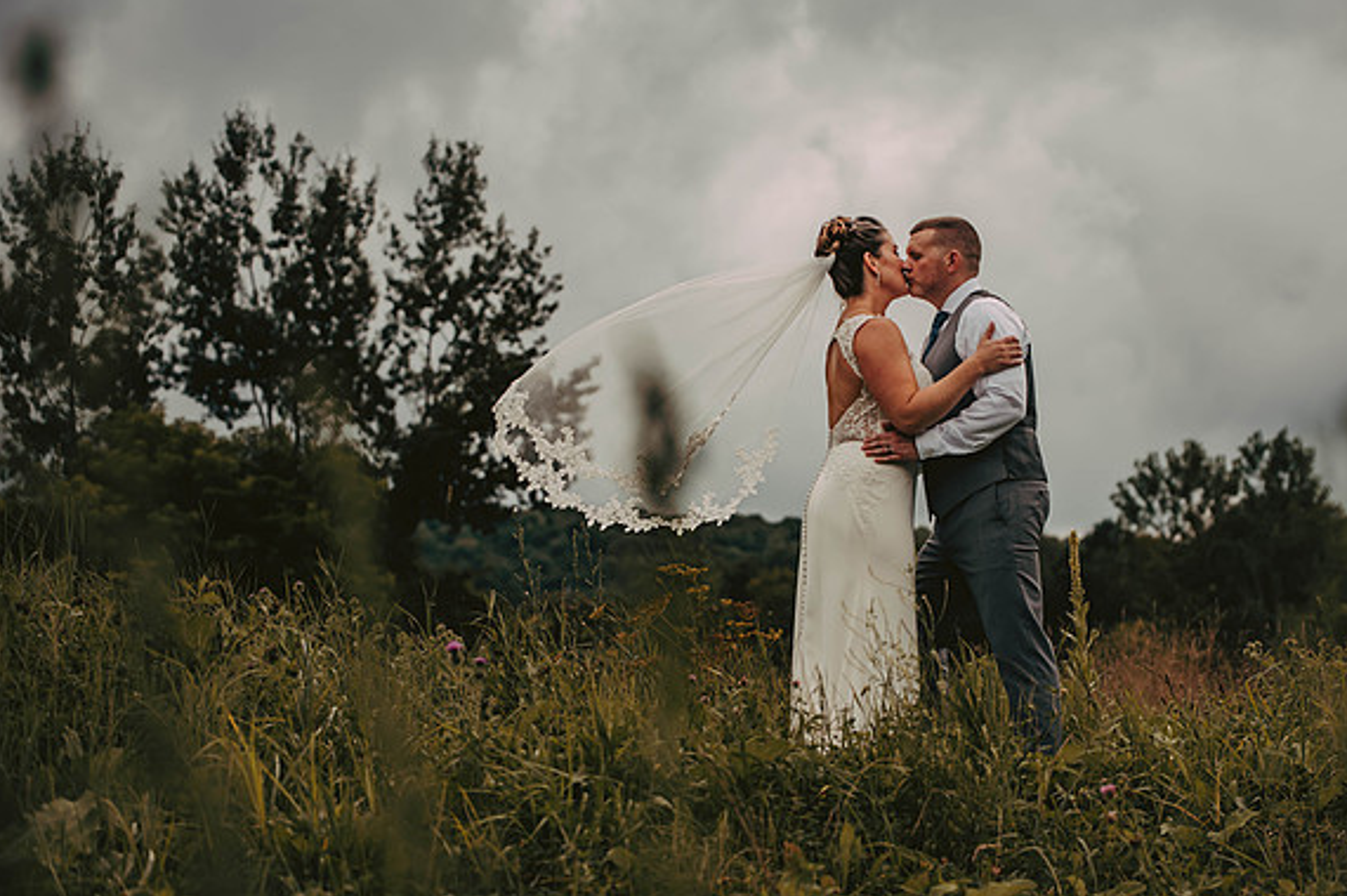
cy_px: 409
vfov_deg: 17.7
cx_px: 735
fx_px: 2879
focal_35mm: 77
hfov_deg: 26.3
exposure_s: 1/1600
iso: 200
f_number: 2.8
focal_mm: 70
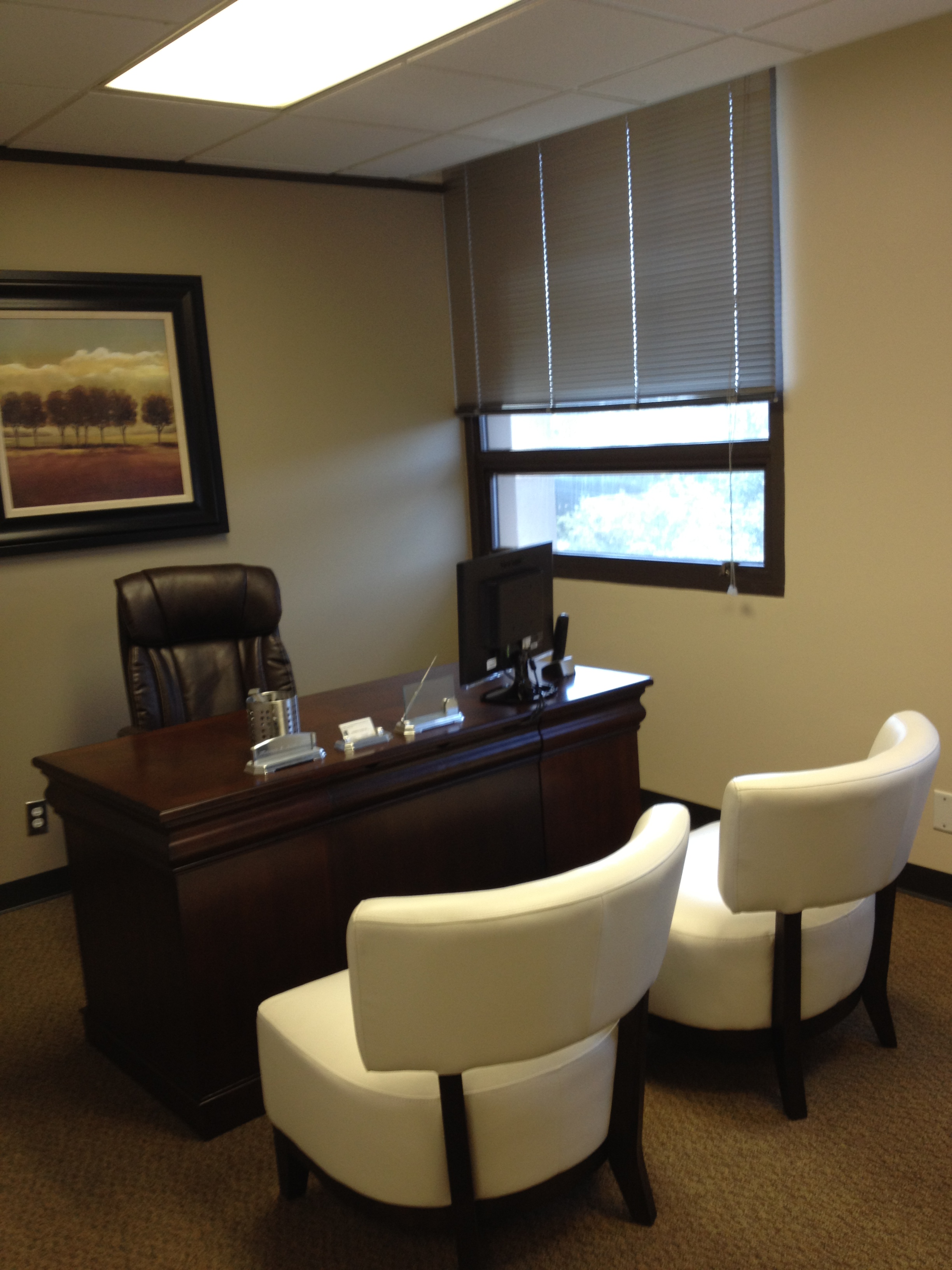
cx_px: 476
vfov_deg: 52.6
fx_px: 1283
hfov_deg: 40.7
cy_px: 635
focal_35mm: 35
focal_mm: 4.28
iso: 80
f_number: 2.4
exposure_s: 1/20
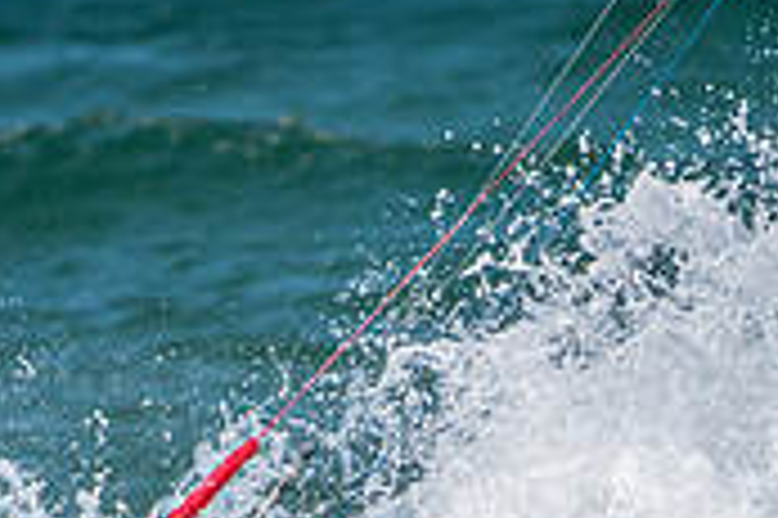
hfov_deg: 1.2
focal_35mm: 1681
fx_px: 36293
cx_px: 468
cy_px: 772
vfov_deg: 0.8
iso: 400
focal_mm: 500
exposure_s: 1/4000
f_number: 5.6
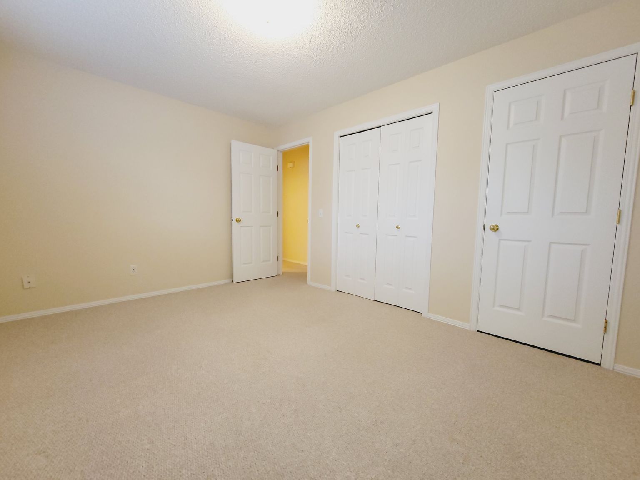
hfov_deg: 106.2
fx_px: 240
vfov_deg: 89.9
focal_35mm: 13
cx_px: 320
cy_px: 240
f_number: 2.2
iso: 250
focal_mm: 2.2
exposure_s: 1/59
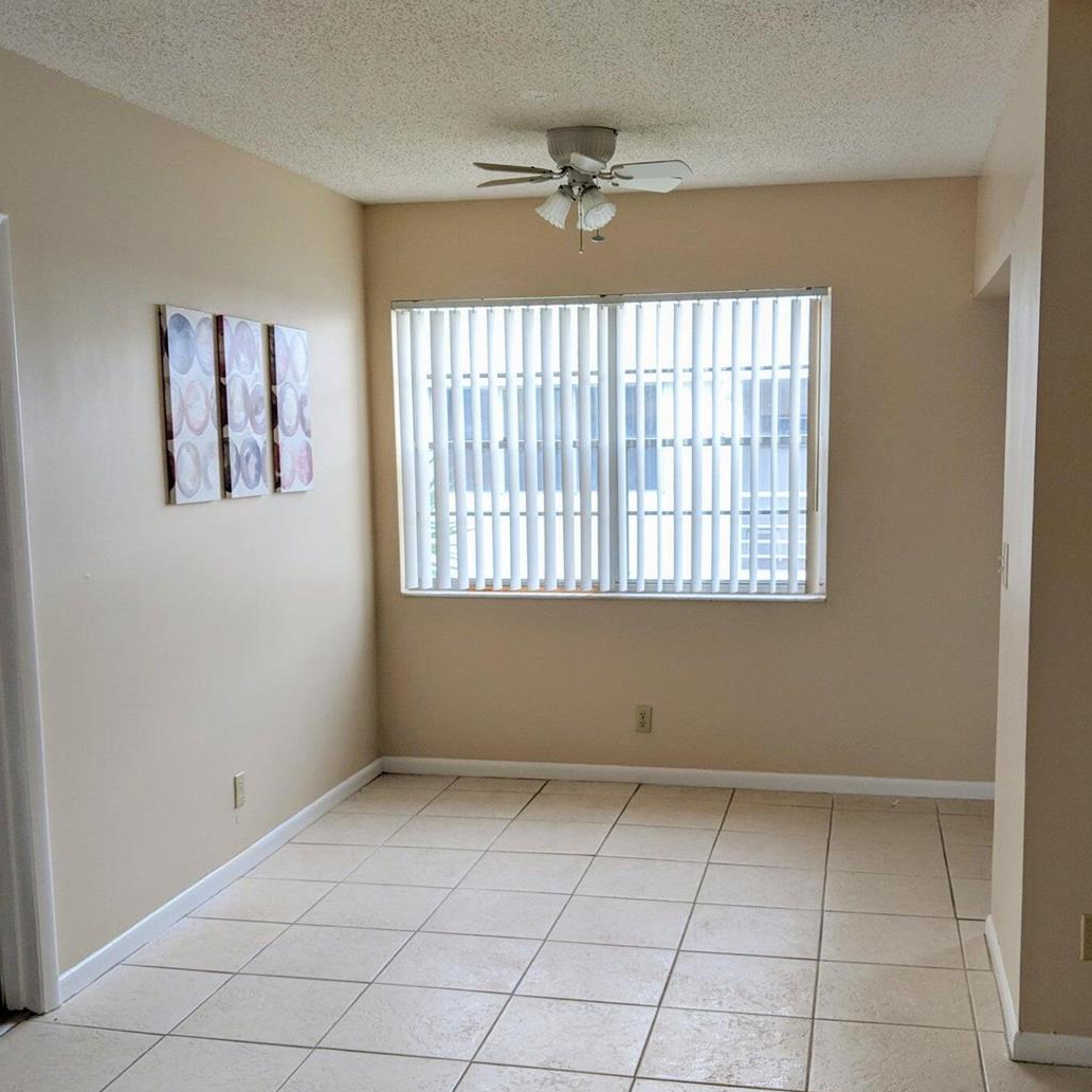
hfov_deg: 44.9
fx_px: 1321
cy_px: 617
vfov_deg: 44.8
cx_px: 543
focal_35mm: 37
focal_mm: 4.44
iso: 55
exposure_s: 1/125
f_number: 1.8
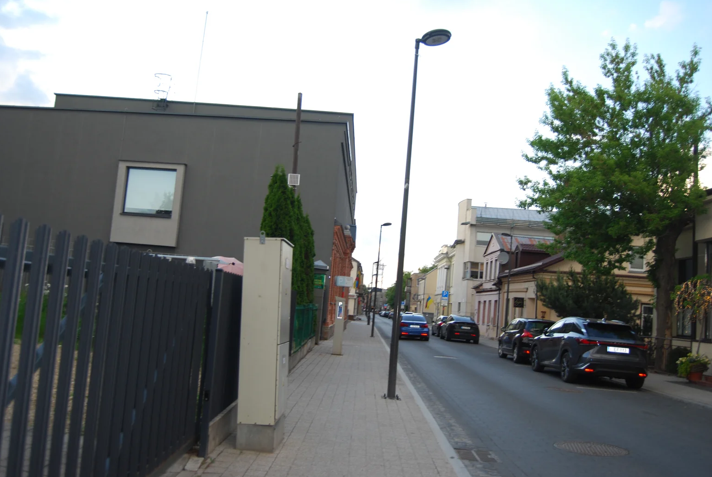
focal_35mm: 30
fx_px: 584
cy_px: 236
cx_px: 344
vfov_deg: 44.4
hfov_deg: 62.7
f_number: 3.5
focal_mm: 19
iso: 160
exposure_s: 1/125
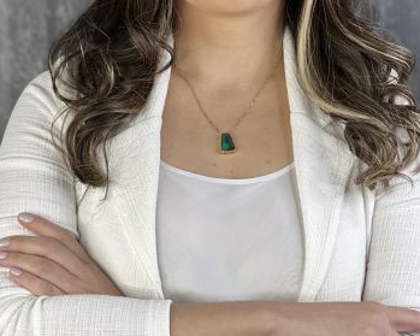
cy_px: 107
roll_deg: +0.8
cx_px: 258
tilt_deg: -2.8
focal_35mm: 158
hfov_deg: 12.2
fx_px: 1963
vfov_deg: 9.8
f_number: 2.8
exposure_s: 1/120
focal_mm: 9
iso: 125
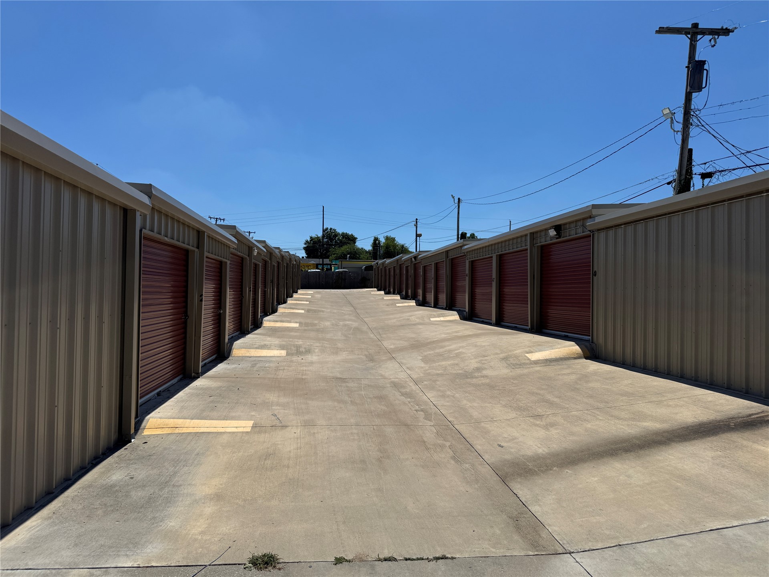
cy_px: 288
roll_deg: -1.4
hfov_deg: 71.6
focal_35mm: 24
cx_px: 384
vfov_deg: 56.8
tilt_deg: +0.7
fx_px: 533
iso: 80
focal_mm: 6.76
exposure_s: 1/12346
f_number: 1.78
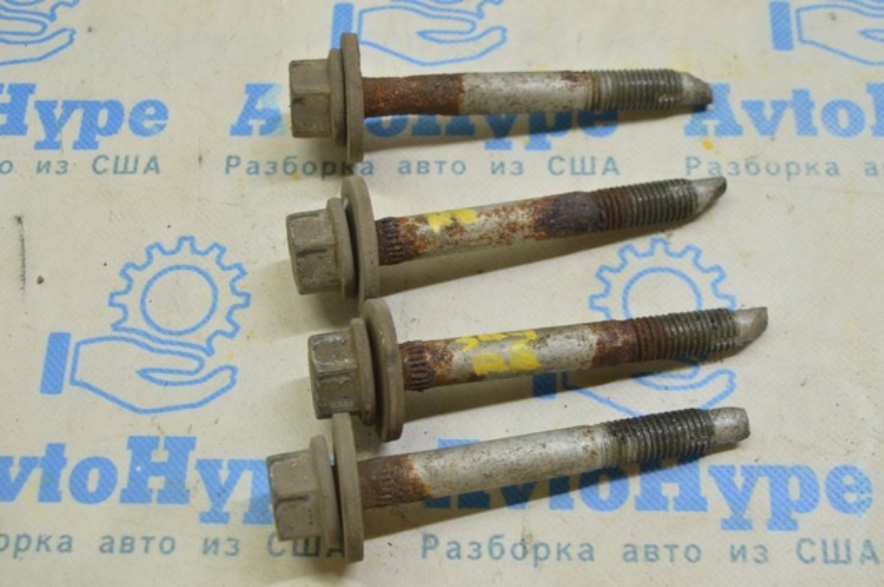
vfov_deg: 25.7
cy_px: 294
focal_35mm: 52
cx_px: 442
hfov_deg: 37.9
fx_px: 1288
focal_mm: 35
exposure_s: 1/25
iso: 400
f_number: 5.6
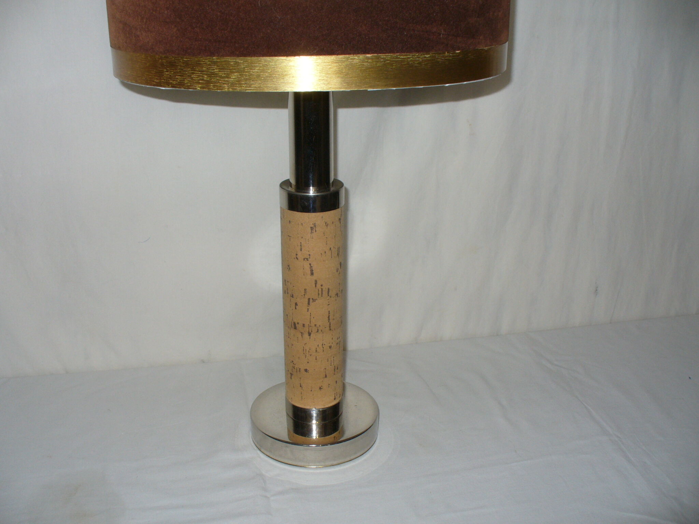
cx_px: 350
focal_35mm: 37
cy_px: 262
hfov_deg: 50.1
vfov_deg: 38.7
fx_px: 747
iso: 100
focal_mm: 6.1
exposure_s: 1/30
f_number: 2.8
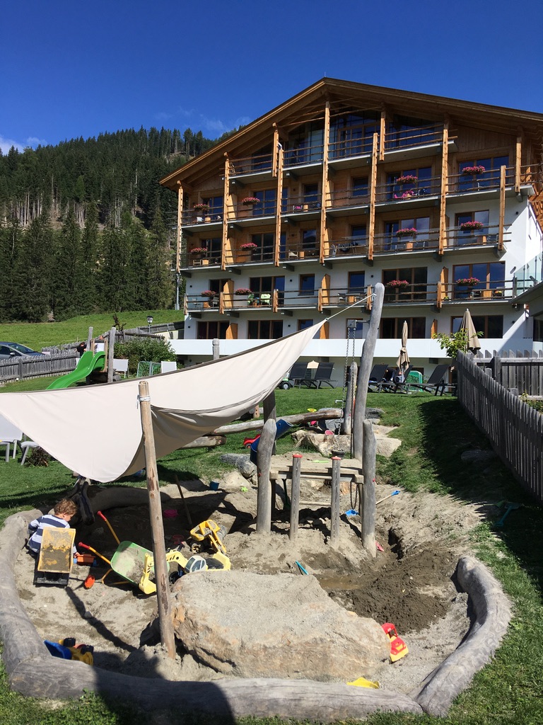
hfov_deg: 48.2
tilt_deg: +1.2
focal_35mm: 29
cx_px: 272
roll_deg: -2.0
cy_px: 362
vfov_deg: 61.7
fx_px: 607
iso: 25
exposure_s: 1/2079
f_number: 2.2
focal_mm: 4.15
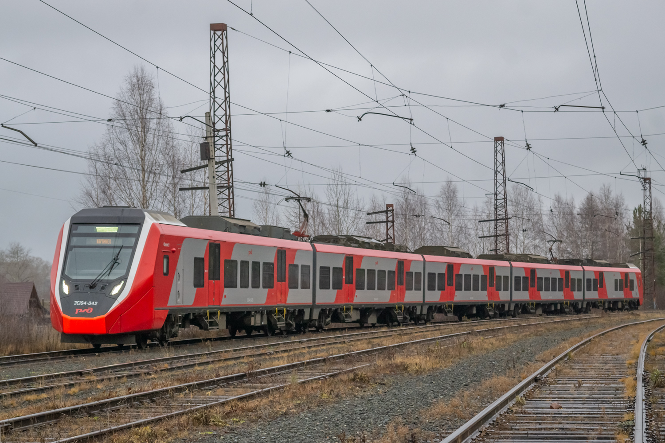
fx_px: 1524
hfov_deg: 24.6
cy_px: 222
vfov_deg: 16.6
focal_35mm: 82
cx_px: 332
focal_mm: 55
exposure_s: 1/500
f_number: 5.6
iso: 400
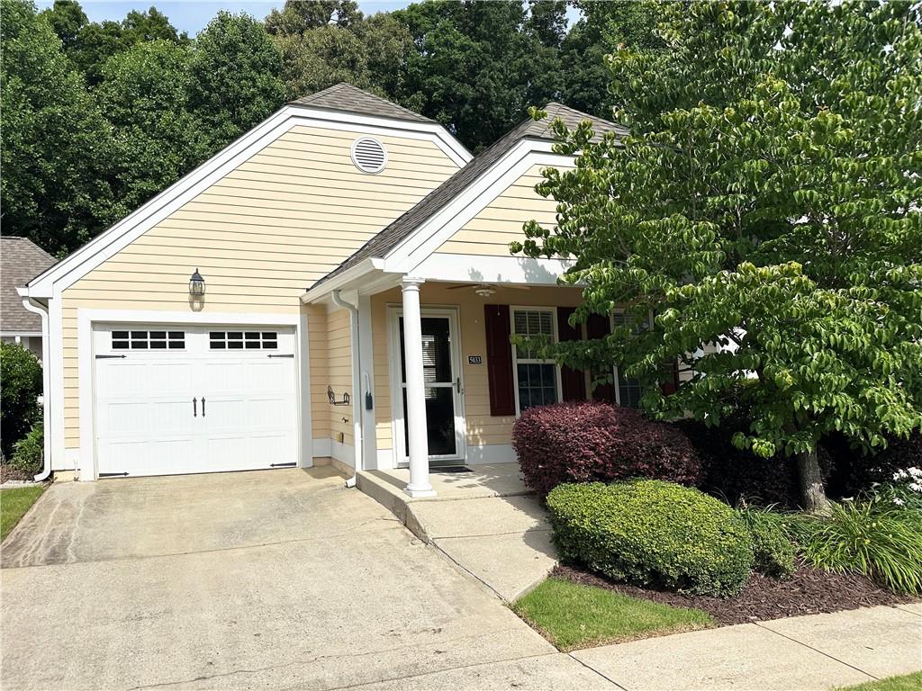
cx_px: 461
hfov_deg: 71.6
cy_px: 346
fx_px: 639
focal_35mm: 24
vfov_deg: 56.8
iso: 80
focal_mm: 6.86
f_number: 1.78
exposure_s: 1/6623
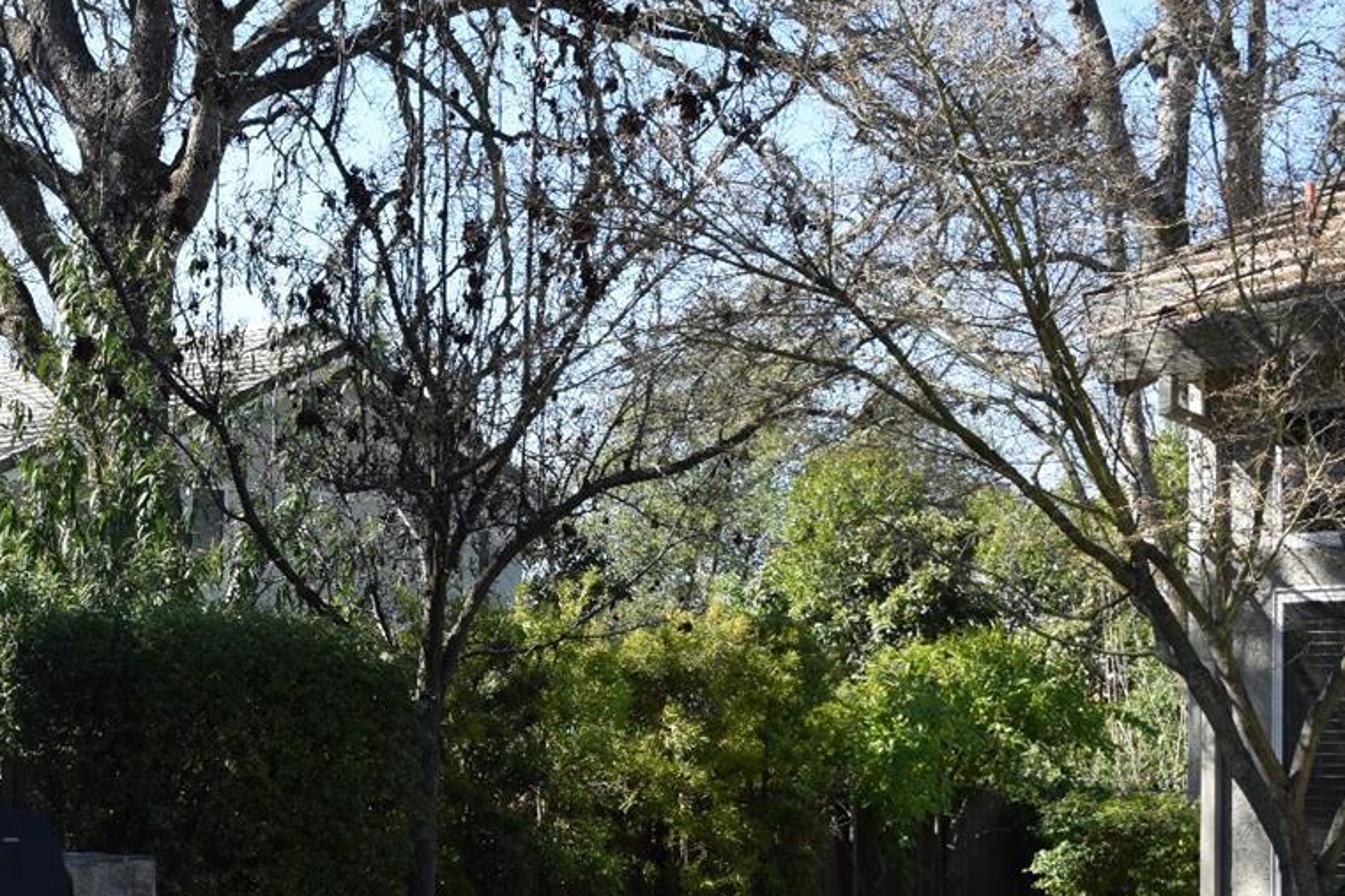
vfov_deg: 19.8
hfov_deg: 28.9
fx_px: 2539
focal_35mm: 68
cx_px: 244
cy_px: 703
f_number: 6.3
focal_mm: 23
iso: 100
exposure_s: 1/160
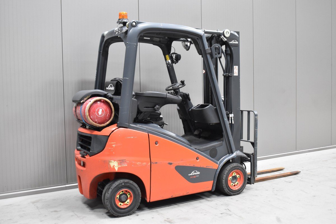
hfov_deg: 49.6
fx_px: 364
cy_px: 112
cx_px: 168
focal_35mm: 39
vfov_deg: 34.2
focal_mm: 26
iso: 1600
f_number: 5
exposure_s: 1/20
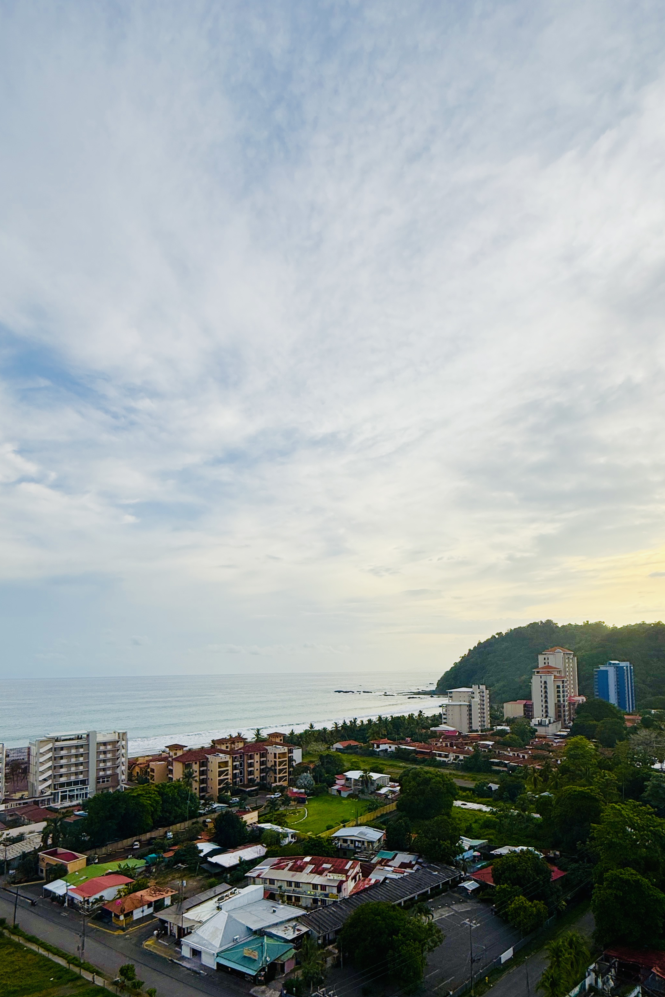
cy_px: 638
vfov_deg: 84.8
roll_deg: +0.6
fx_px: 526
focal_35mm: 19
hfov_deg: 64.4
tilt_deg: +4.2
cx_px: 366
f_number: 2.2
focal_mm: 2.22
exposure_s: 1/1961
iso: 50
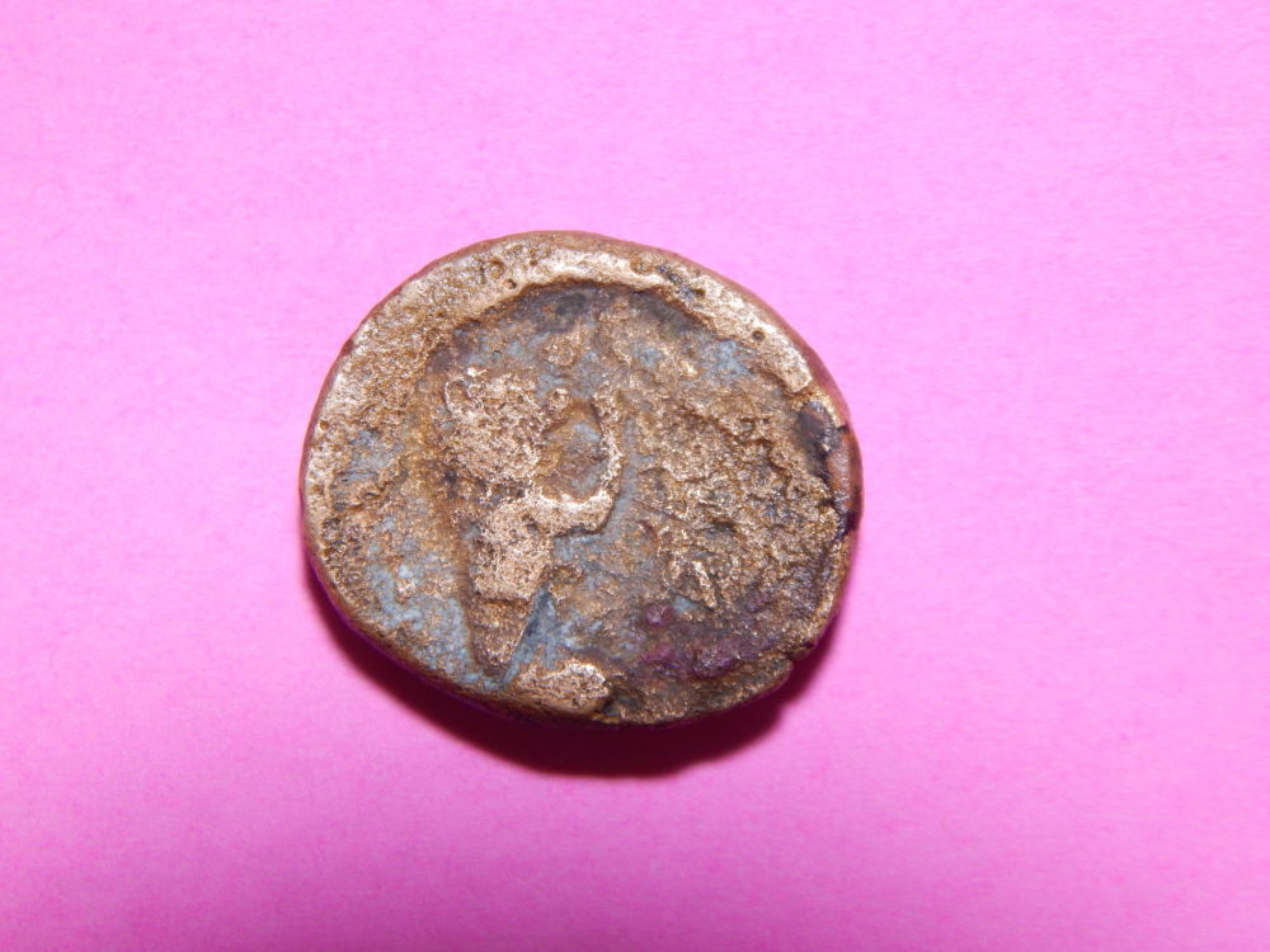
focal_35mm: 131
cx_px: 635
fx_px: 4806
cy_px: 476
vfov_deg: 11.3
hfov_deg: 15.1
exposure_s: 1/30
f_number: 4.8
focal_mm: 23.4
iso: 280
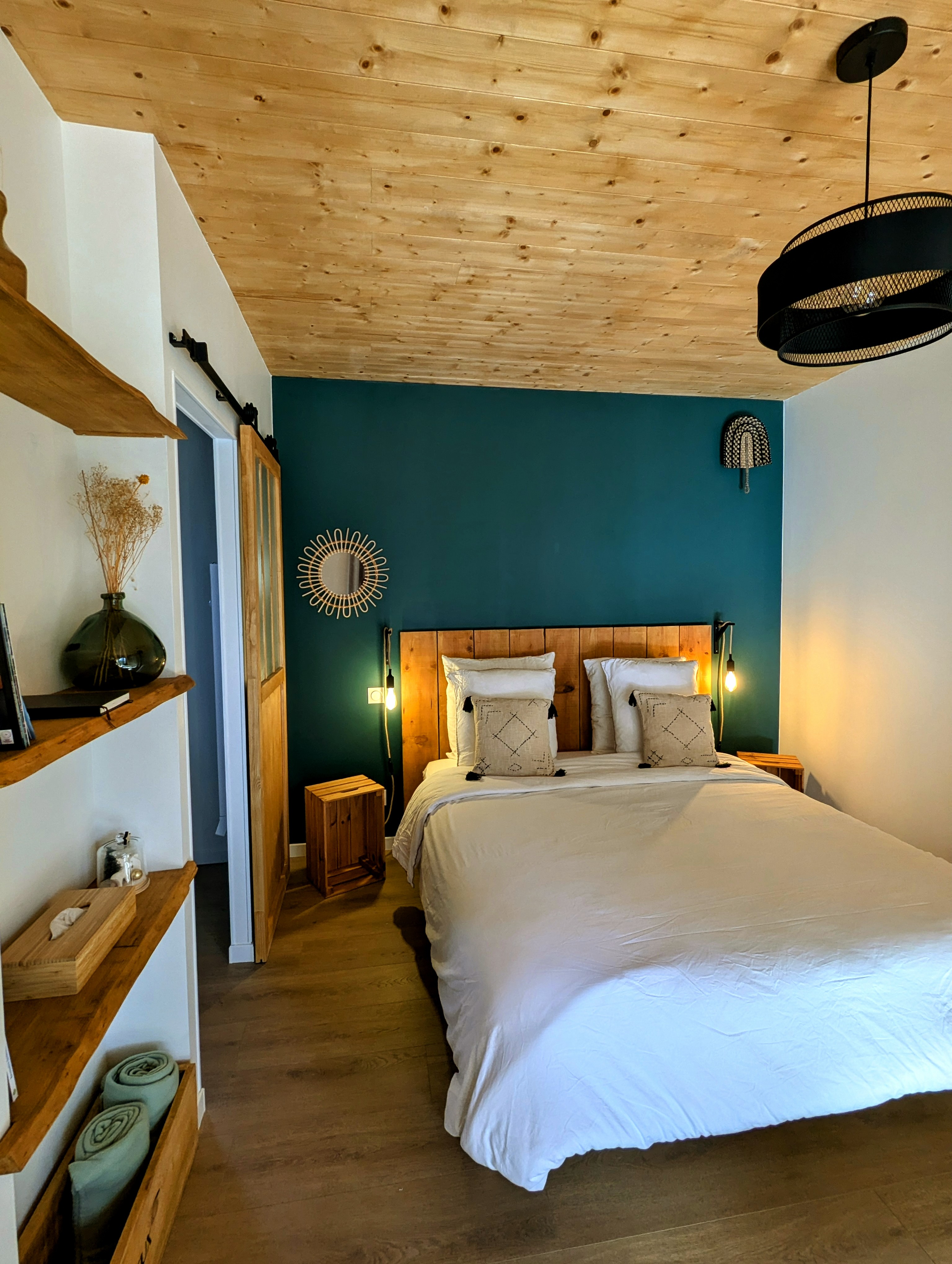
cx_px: 476
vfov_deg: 94.4
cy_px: 632
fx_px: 585
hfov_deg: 78.2
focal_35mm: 16
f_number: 2.2
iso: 49
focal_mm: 2.35
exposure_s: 1/34.3
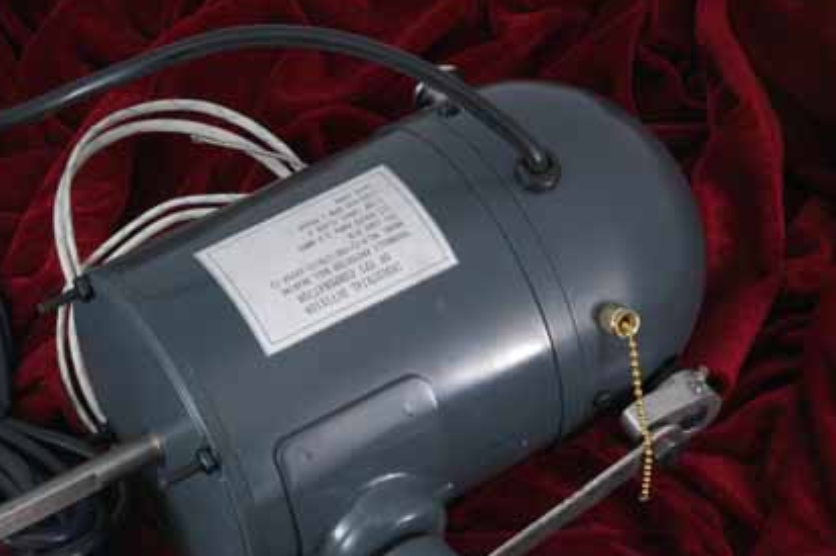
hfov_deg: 18.1
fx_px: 2621
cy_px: 383
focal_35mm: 113
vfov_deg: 12.1
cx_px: 295
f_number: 20
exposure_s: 1/10
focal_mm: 52
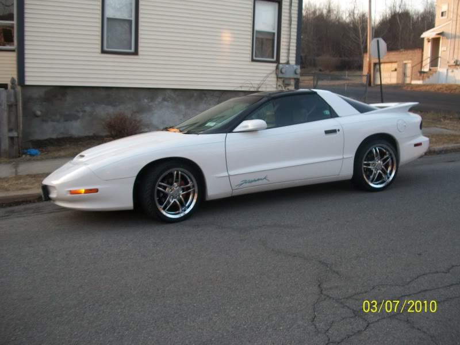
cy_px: 172
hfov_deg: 56.8
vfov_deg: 44.2
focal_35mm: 32
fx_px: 425
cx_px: 230
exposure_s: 1/125
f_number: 2.9
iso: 80
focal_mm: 5.7
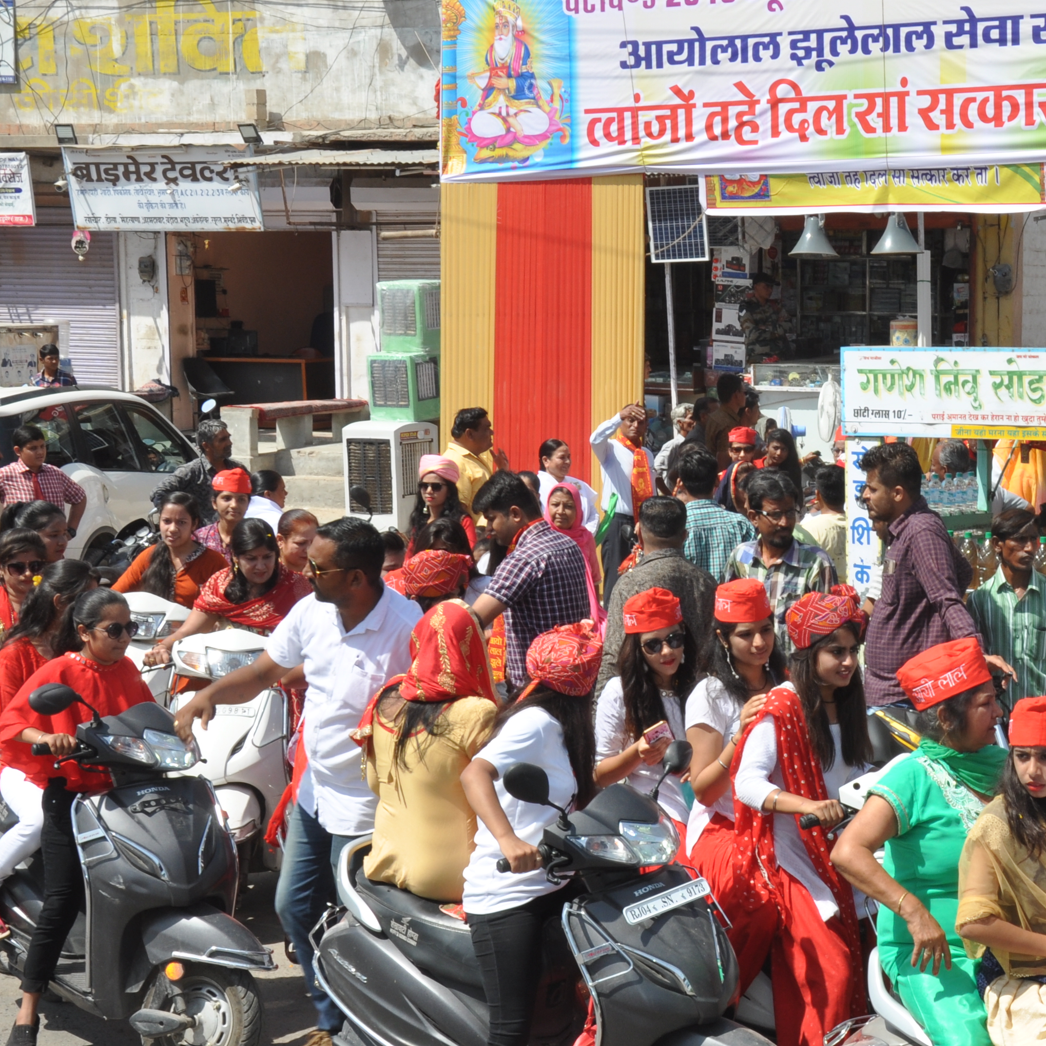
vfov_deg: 23.0
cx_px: 951
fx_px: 2564
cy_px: 595
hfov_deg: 22.5
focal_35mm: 75
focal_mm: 28
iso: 200
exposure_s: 1/160
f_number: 11
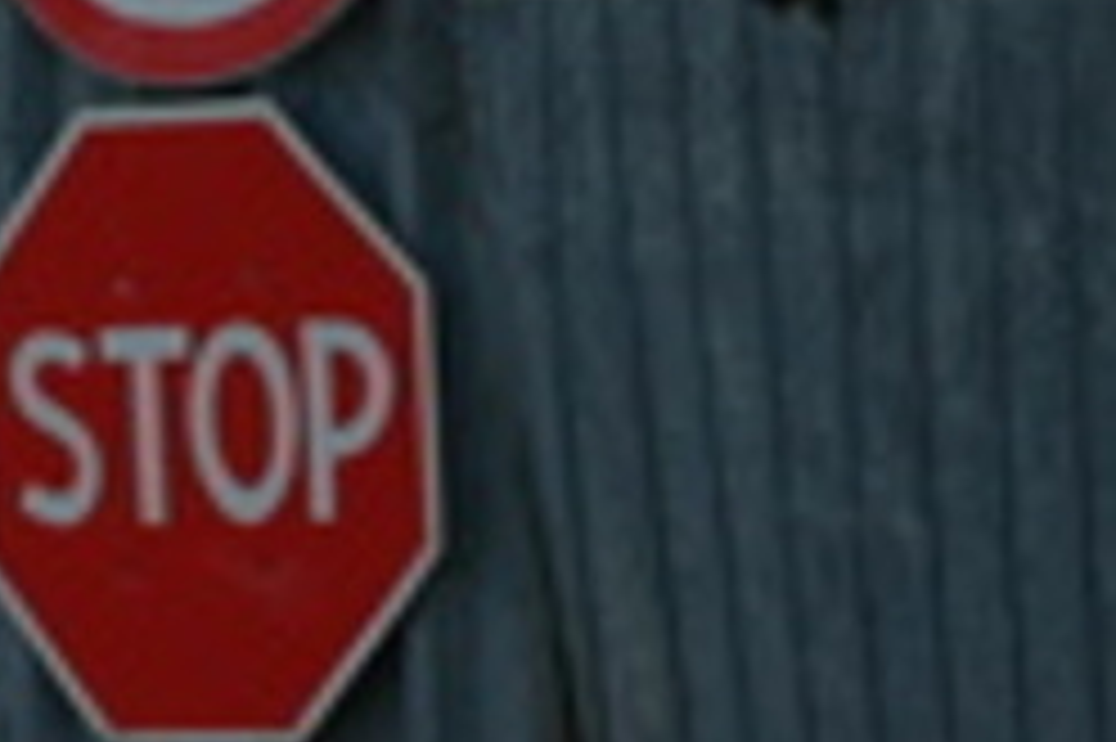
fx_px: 8147
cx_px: -842
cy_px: -1066
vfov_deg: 5.1
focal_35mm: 263
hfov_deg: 7.6
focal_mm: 34
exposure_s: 1/1600
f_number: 4.2
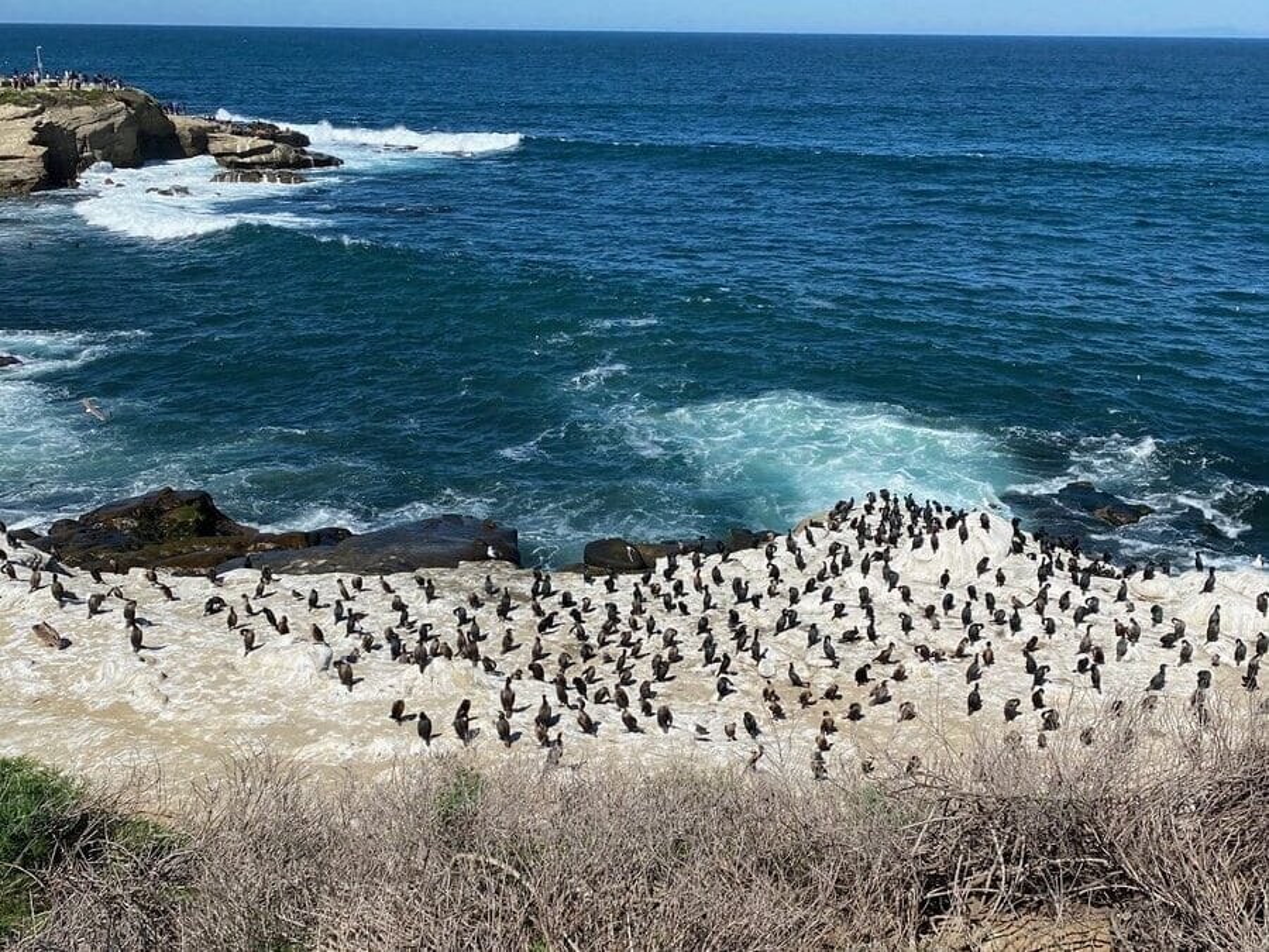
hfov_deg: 67.3
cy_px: 476
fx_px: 953
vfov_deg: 53.1
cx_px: 634
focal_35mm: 26
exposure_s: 1/3731
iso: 32
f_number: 1.8
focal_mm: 4.25
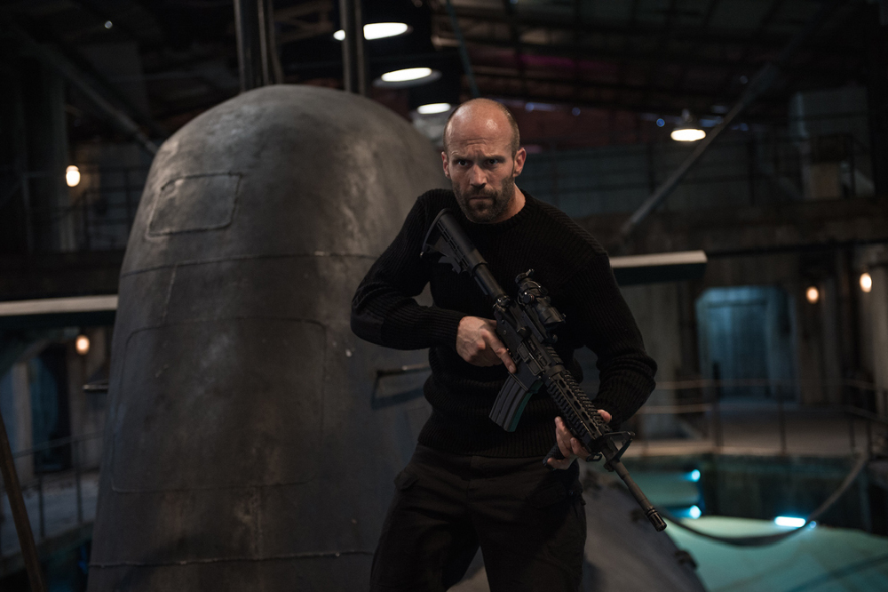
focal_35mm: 55
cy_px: 296
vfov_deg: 24.6
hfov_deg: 36.3
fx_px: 1356
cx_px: 444
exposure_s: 1/160
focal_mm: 55
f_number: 2.8
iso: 2000
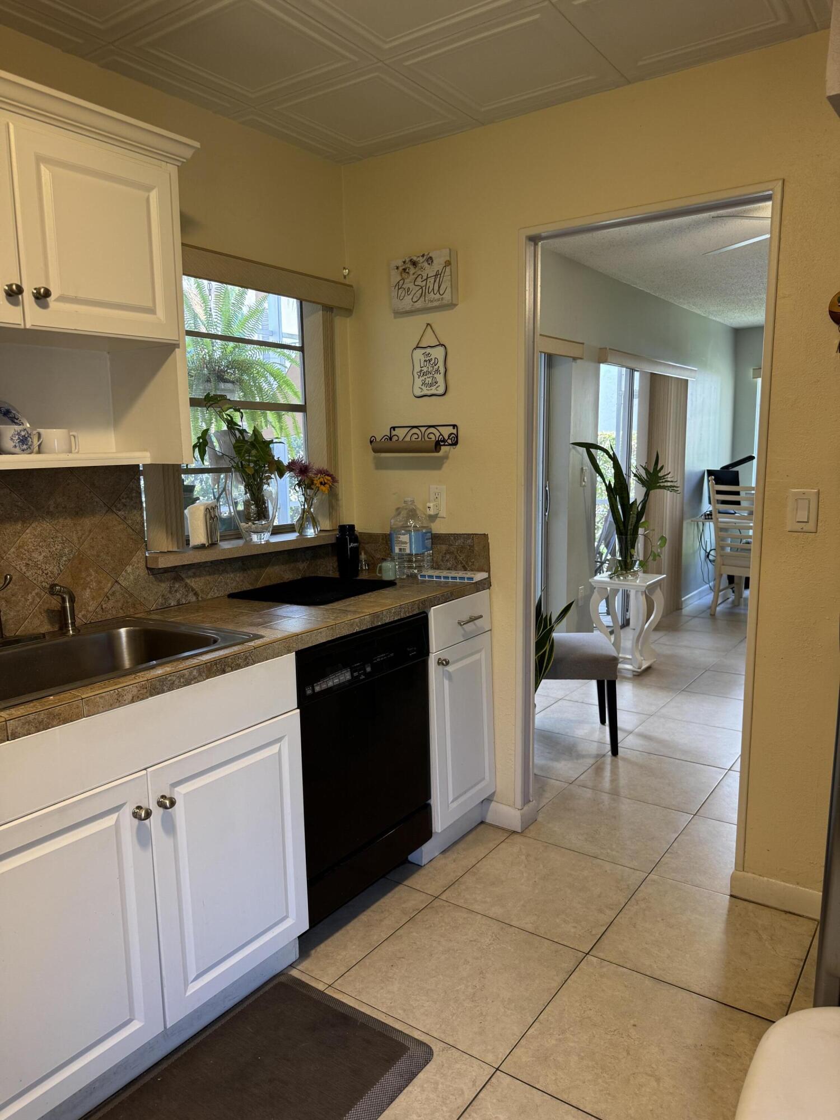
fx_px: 777
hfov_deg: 56.8
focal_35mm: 24
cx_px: 420
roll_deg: +1.9
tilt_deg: -8.3
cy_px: 560
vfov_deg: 71.6
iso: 125
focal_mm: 6.76
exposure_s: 1/60
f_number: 1.78
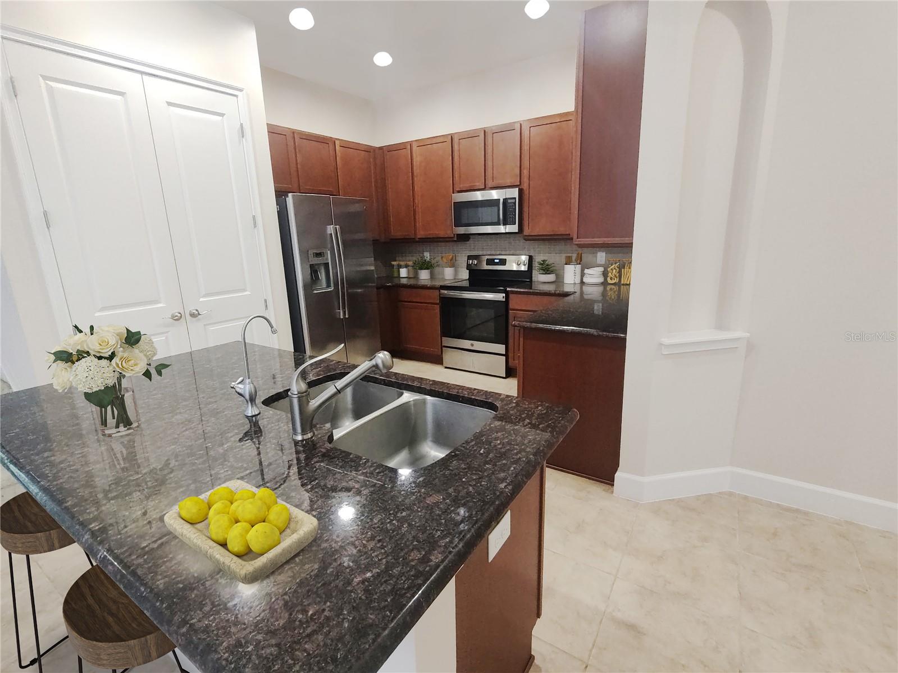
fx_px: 415
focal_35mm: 16
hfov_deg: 94.5
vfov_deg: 78.1
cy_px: 336
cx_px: 449
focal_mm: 1.66
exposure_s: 1/60
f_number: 2.2
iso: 969
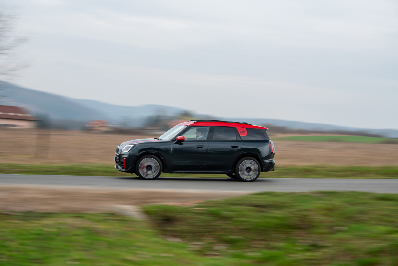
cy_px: 133
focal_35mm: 70
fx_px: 774
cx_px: 199
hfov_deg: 28.8
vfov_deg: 19.5
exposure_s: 1/50
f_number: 5
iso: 80
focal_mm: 70
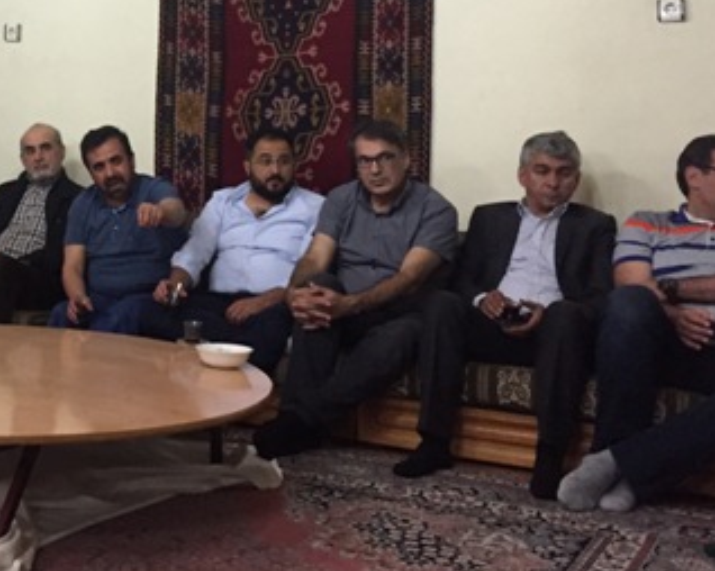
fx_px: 1205
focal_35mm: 57
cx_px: 45
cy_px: 92
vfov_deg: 26.0
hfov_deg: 31.2
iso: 250
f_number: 2.2
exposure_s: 1/20
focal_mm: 4.15
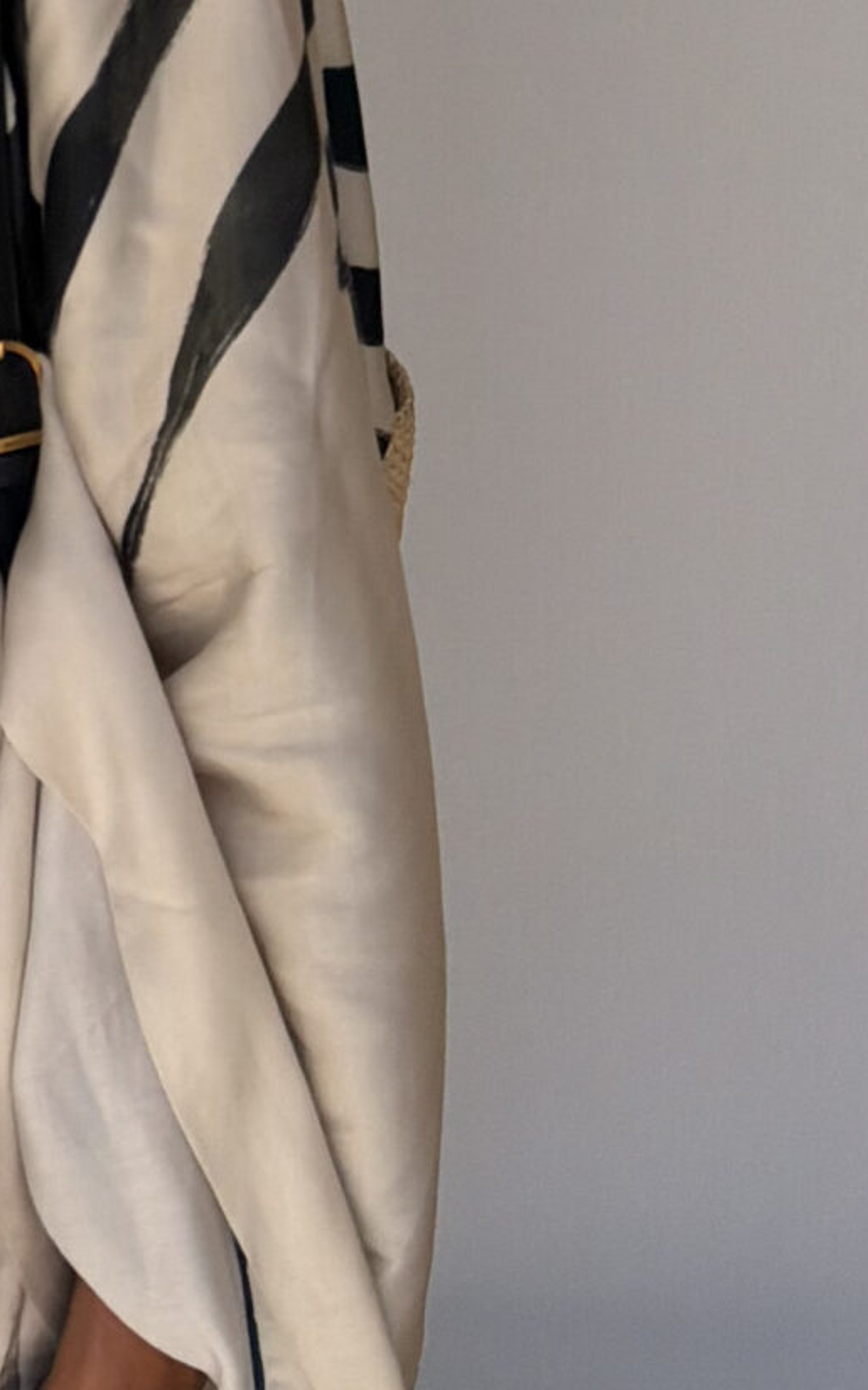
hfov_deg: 15.0
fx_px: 2990
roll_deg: -1.1
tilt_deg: -11.1
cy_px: 27
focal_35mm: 79
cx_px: -517
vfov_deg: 25.0
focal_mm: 6.76
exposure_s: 1/5319
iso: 320
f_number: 1.78
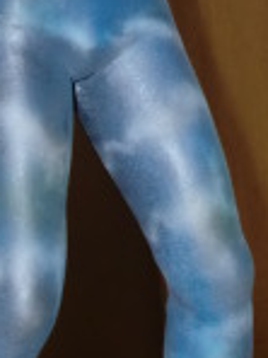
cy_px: -12
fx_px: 1610
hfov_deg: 9.5
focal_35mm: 156
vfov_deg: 12.5
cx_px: 217
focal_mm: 6.3
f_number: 2.8
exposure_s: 1/30
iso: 200
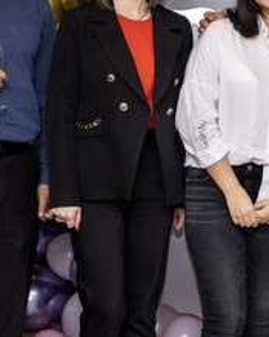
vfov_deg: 8.5
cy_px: 93
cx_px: 223
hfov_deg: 6.8
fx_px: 2271
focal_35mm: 228
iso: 1250
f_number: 2.8
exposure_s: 1/125
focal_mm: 55
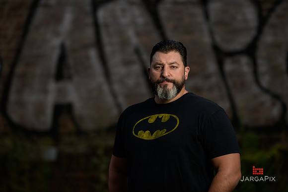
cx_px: 144
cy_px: 96
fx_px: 1080
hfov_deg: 15.2
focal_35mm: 135
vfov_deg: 10.2
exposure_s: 1/250
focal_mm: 135
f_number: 2
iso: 200
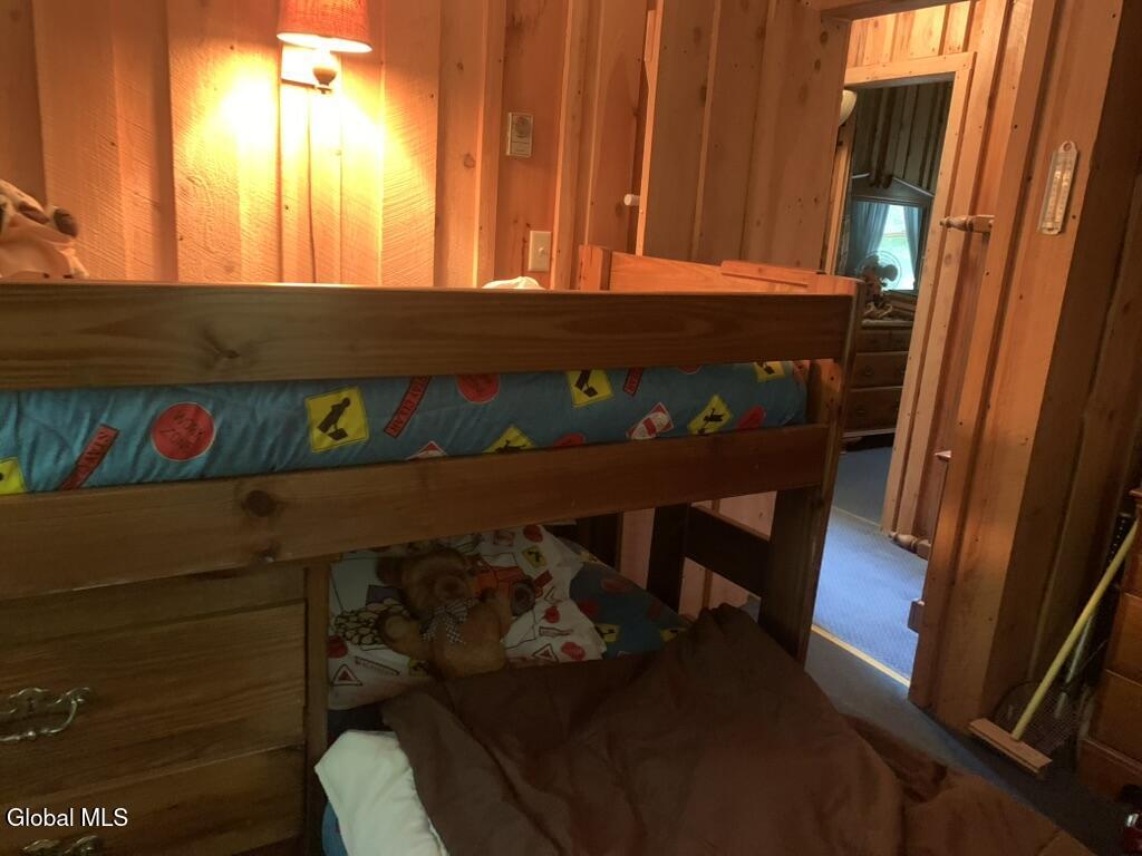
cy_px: 428
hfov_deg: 67.3
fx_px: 858
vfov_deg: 53.1
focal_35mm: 26
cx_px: 571
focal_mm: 4.25
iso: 640
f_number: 1.8
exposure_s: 1/24
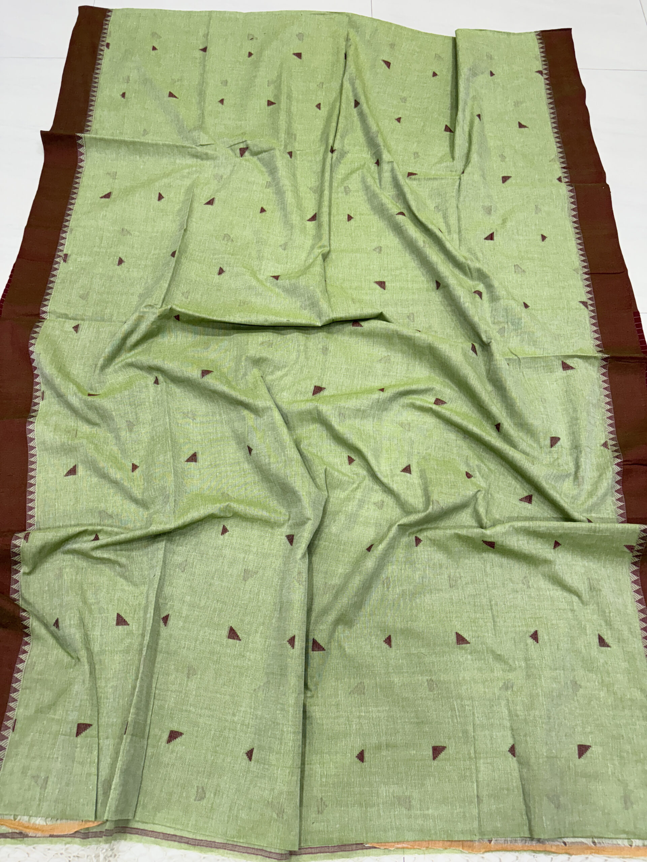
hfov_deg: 53.1
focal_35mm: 26
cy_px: 431
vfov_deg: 67.3
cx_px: 324
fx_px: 648
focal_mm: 5.96
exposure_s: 1/100
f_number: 1.6
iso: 100
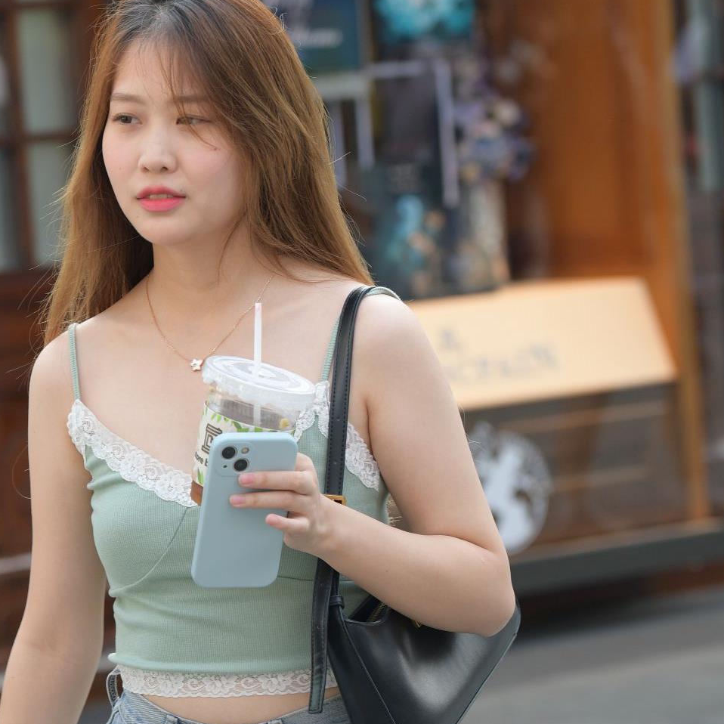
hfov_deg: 7.8
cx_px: 132
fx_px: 5300
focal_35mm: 224
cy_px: 335
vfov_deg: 7.8
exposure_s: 1/640
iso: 500
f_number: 4.5
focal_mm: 102
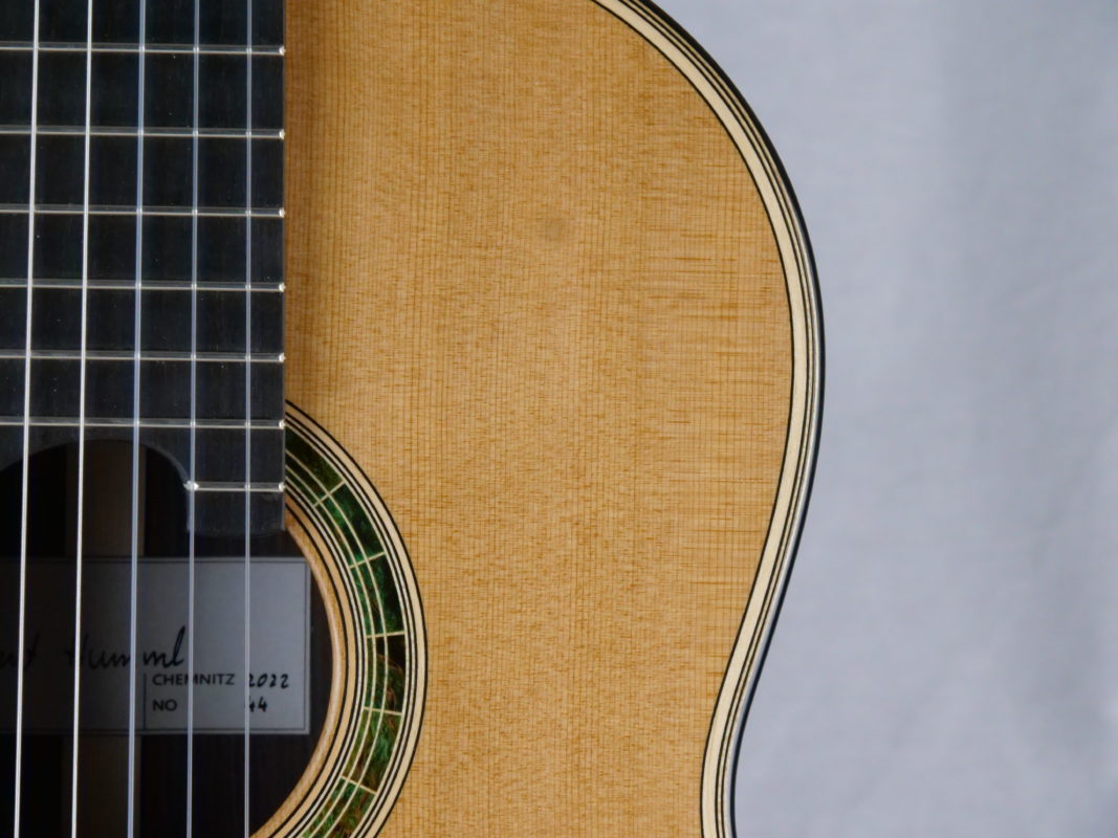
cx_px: 559
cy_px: 419
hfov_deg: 9.9
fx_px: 6459
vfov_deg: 7.4
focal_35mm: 200
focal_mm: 100
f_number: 11
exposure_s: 1/160
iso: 3200
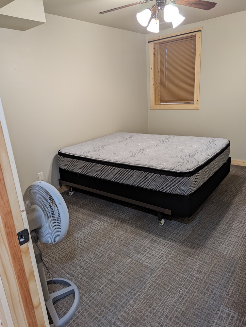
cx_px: 123
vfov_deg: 71.5
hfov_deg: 56.9
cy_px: 164
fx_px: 227
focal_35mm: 24
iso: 280
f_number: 1.85
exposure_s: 1/60
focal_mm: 6.81
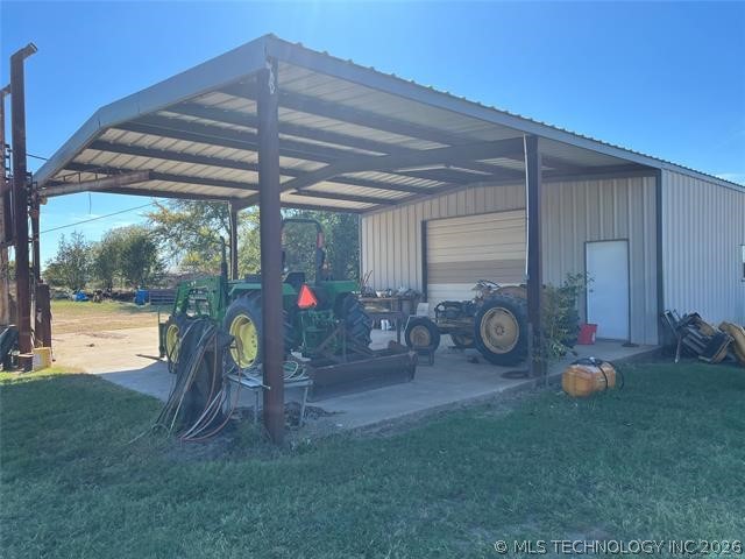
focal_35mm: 26
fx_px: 560
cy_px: 280
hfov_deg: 67.3
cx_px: 372
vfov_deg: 53.1
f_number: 1.5
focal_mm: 5.7
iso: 50
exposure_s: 1/1779
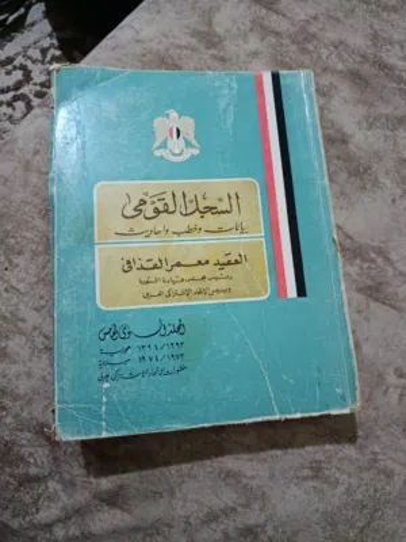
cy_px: 271
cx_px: 203
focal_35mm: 24
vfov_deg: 71.6
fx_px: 375
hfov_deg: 56.8
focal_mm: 5.24
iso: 3346
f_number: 1.7
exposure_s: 1/25
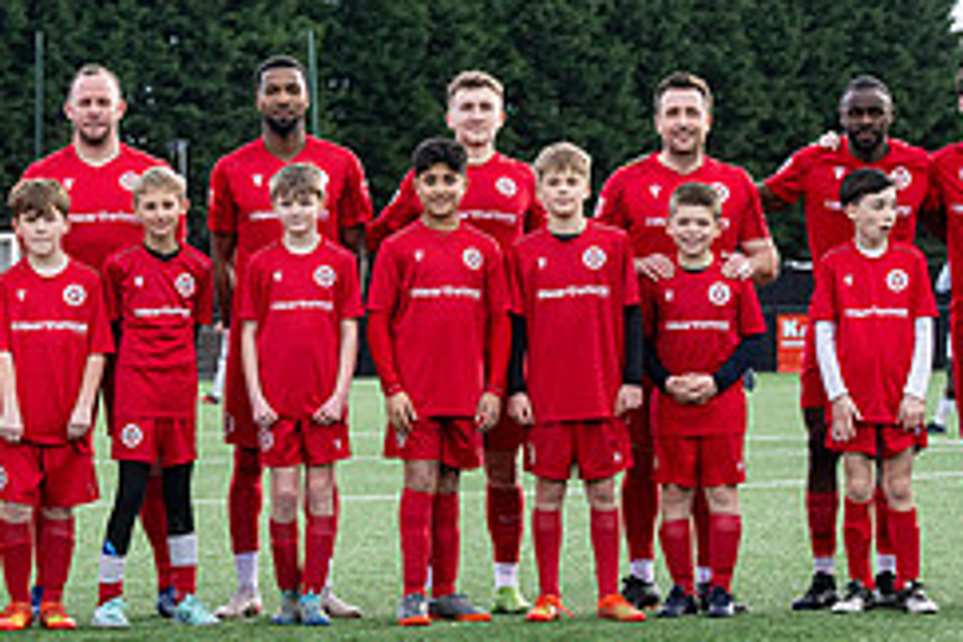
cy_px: 281
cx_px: 140
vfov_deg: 7.2
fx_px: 5109
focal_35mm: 191
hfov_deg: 10.7
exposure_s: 1/2500
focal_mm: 70
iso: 800
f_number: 4
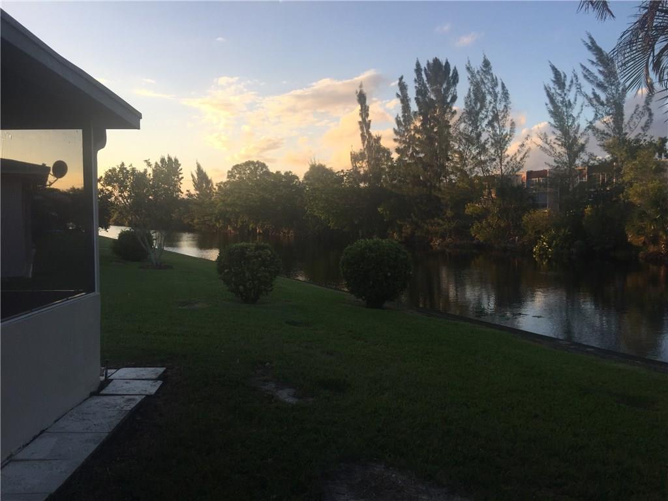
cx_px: 334
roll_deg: -0.4
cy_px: 250
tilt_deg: -2.3
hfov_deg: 61.7
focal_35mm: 29
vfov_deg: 48.2
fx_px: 560
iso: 32
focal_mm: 4.15
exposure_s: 1/670
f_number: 2.2
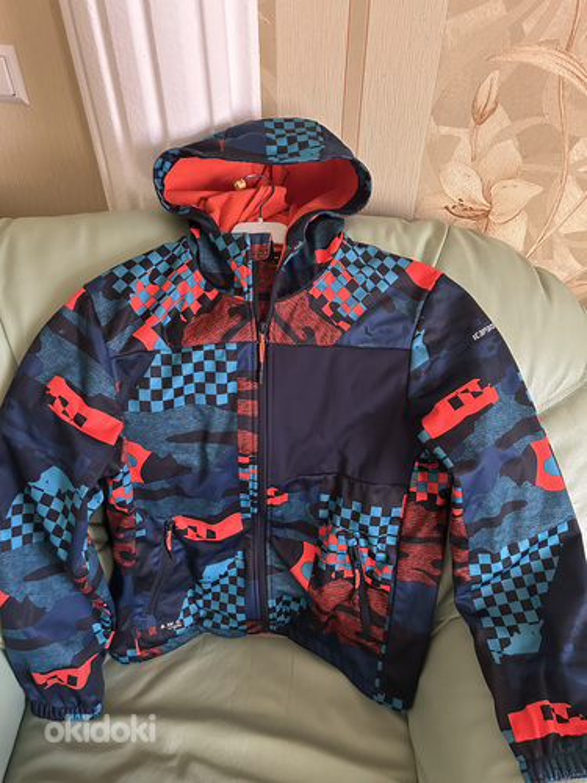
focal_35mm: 26
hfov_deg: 53.1
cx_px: 294
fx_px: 588
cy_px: 392
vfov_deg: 67.3
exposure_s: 1/40
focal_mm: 5.7
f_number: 1.5
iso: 500
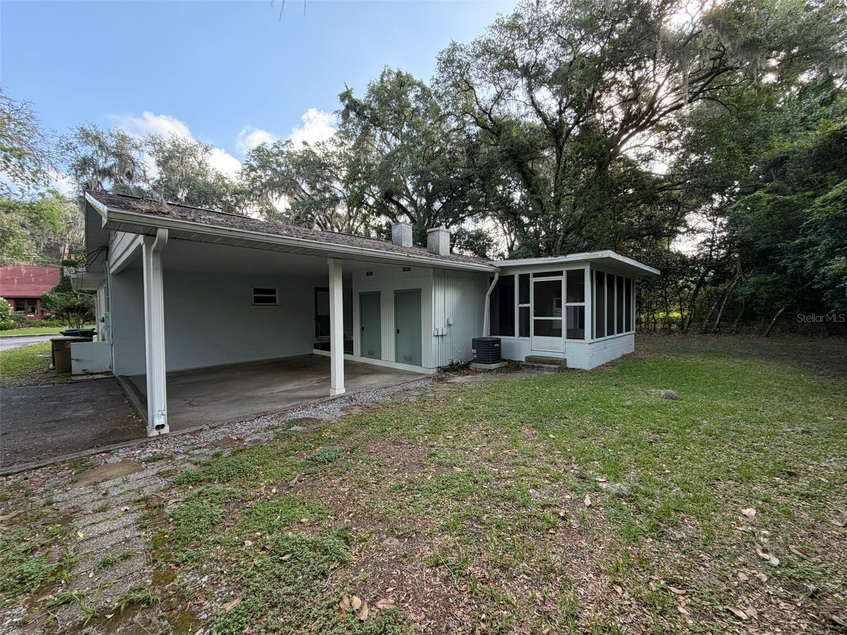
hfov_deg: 102.1
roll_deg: +0.6
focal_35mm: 14
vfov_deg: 85.7
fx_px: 343
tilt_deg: -1.0
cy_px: 318
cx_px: 424
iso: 80
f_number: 2.2
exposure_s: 1/121
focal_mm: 2.22
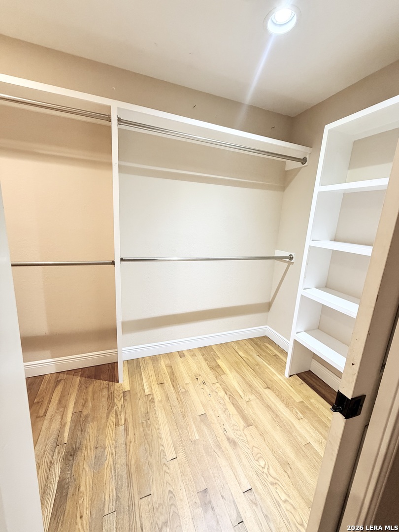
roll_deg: -4.1
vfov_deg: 102.1
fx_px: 215
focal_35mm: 14
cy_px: 266
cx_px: 200
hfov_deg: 85.7
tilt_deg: -12.2
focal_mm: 2.22
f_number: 2.2
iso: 320
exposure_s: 1/60
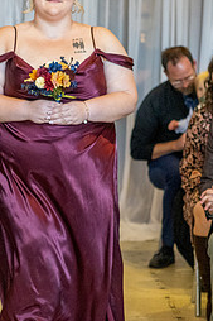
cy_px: 169
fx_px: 1102
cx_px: 58
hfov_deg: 11.0
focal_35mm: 124
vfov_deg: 16.5
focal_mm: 70
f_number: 2.8
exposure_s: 1/200
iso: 3200
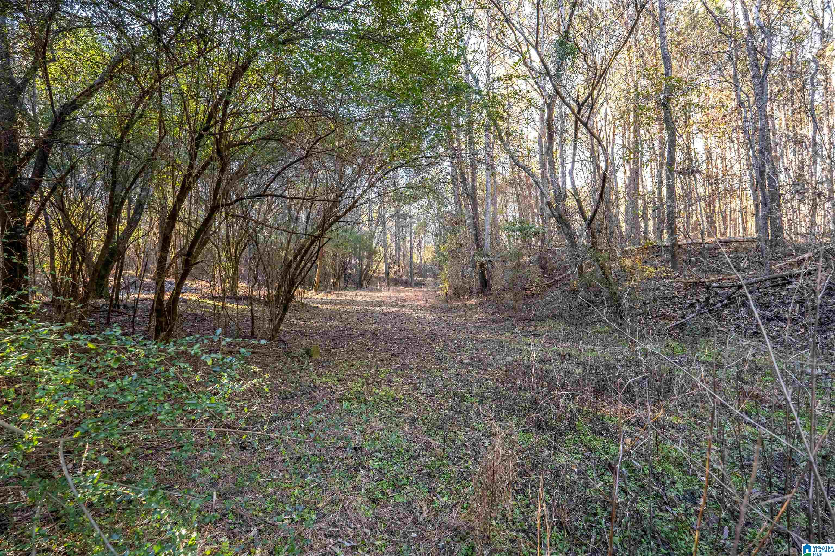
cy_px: 278
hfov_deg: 100.4
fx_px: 348
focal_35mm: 15
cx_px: 418
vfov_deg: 77.3
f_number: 4
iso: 800
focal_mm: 10
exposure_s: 1/160
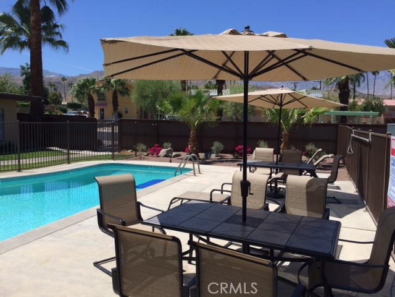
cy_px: 148
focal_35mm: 29
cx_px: 198
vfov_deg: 48.2
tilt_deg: -6.1
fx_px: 331
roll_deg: +0.0
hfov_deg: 61.7
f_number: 2.2
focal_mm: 4.15
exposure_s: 1/2564
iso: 32
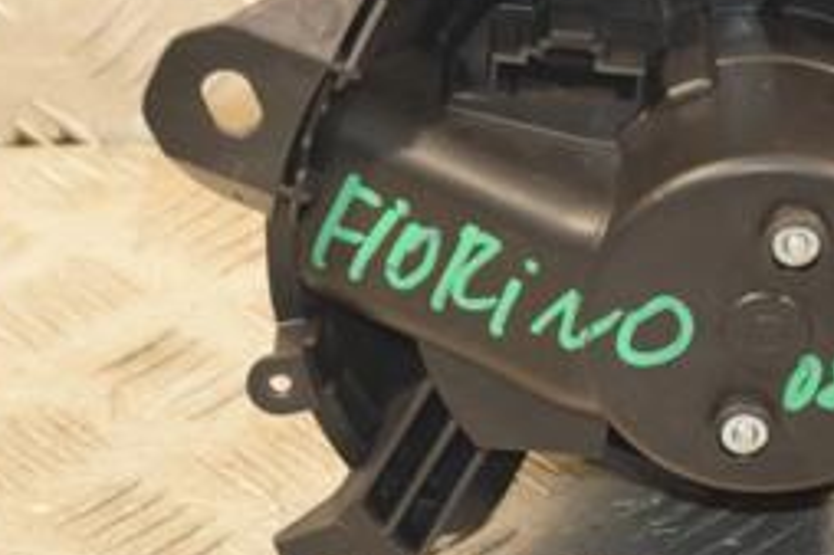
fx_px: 5093
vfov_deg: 6.2
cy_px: 236
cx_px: 571
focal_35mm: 220
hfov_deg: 9.4
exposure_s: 1/160
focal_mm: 62
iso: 800
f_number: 5.3
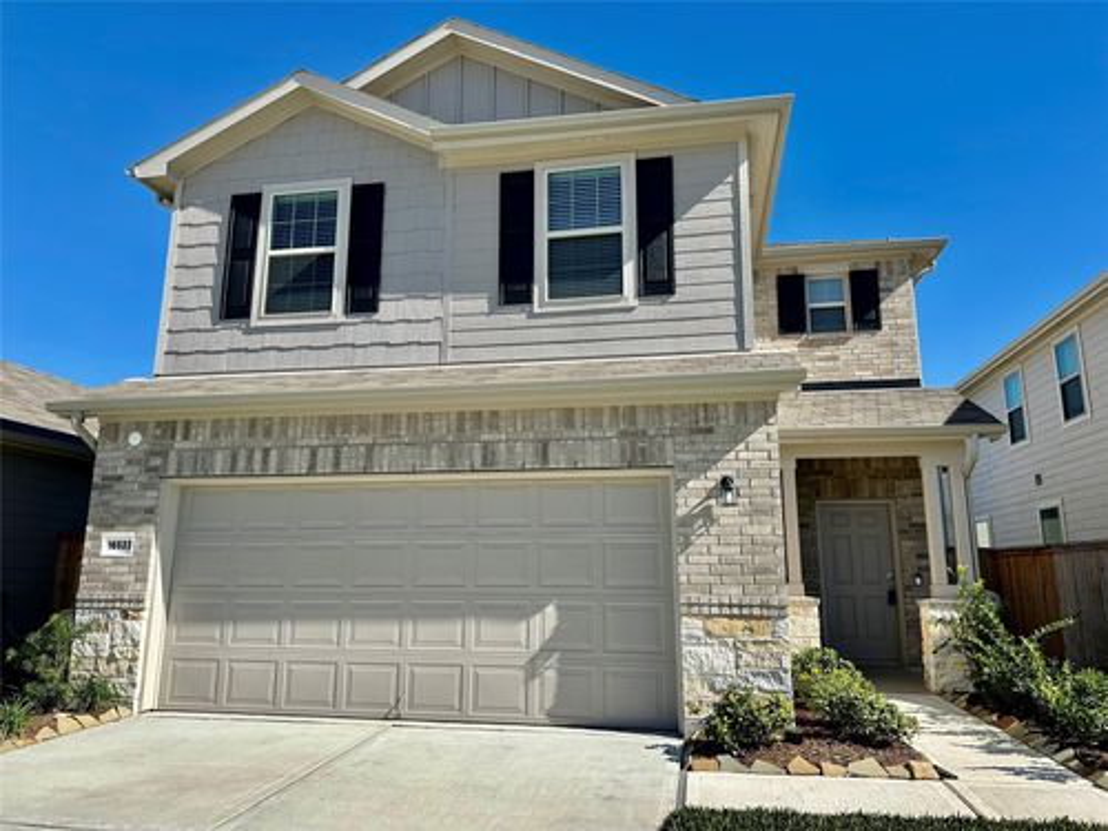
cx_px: 554
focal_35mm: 24
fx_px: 768
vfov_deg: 56.8
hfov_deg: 71.6
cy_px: 416
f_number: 1.78
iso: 80
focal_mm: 6.86
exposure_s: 1/3356
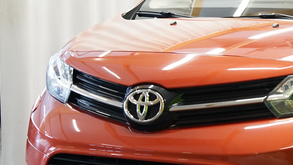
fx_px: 1049
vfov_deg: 9.0
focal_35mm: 135
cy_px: 72
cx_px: 341
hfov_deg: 15.4
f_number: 5
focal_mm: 47
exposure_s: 1/15
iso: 500
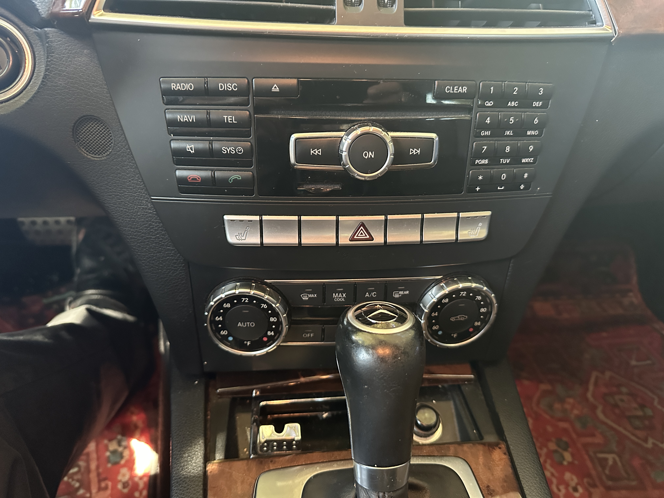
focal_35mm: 24
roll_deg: -1.4
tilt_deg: -33.8
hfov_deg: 71.6
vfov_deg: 56.8
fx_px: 460
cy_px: 249
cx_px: 332
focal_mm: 6.86
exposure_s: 1/33
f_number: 1.78
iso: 1000
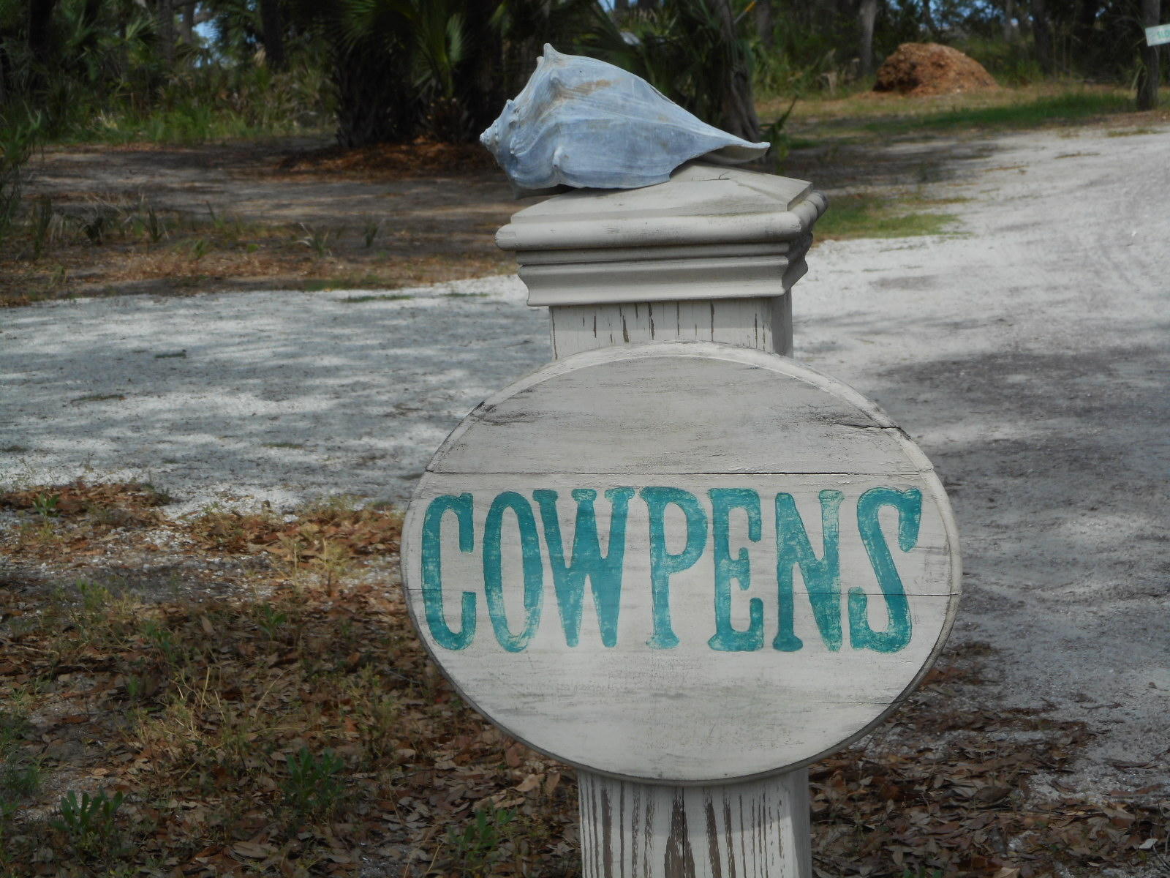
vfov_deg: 19.1
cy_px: 439
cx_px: 585
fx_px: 2603
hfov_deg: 25.3
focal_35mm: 77
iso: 80
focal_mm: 13.8
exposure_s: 1/400
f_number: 5.5
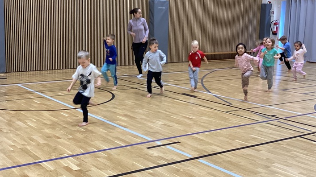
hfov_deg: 40.5
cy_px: 77
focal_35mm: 51
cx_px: 129
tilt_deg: -9.5
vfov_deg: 23.5
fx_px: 427
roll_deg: -1.1
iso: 125
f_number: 2.4
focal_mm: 3.3
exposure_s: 1/60
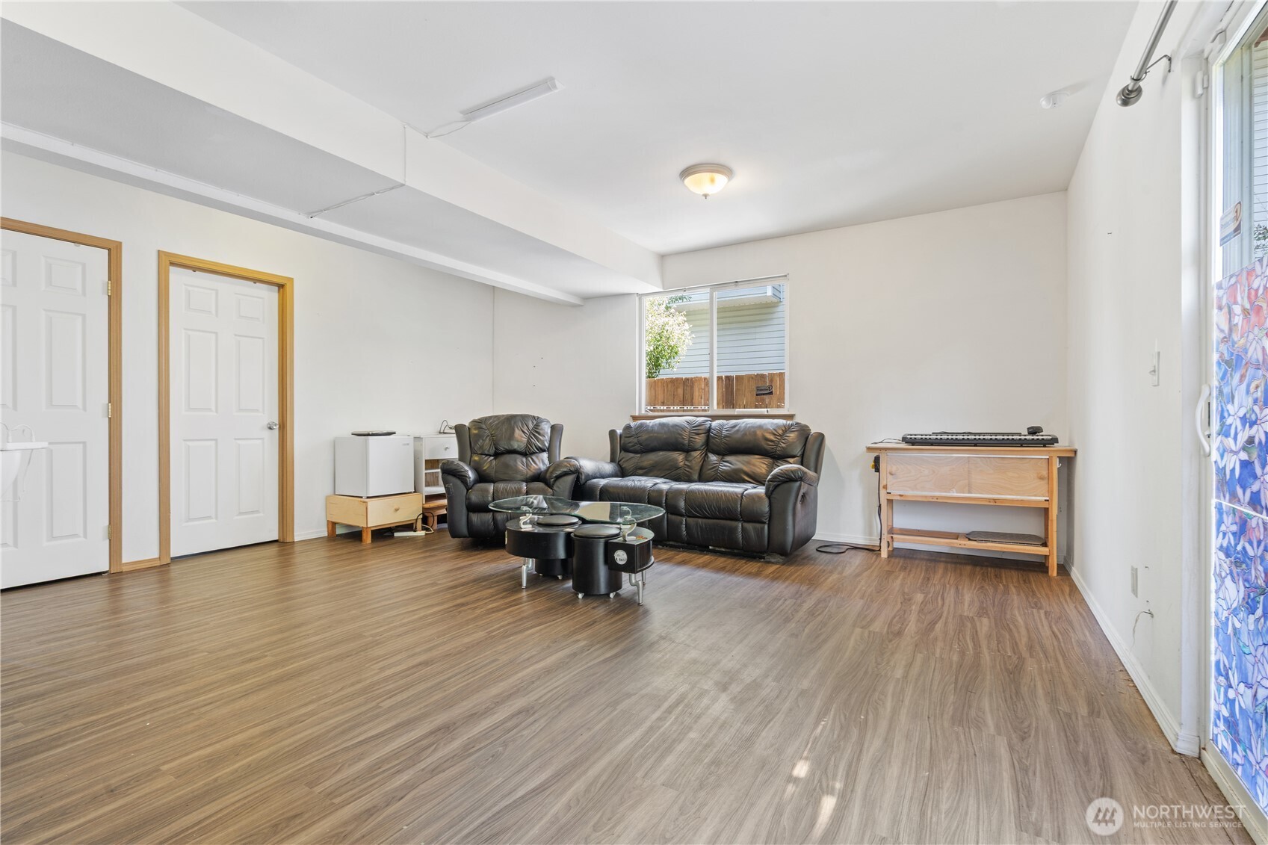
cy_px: 422
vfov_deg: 73.7
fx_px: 563
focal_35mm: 16
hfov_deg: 96.7
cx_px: 634
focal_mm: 16
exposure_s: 4
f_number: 10
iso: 100
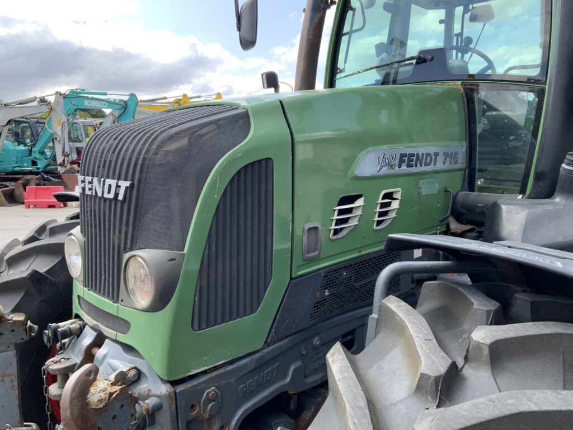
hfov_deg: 61.7
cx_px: 286
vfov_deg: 48.2
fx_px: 480
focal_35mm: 29
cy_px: 215
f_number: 1.8
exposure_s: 1/372
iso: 16
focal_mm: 3
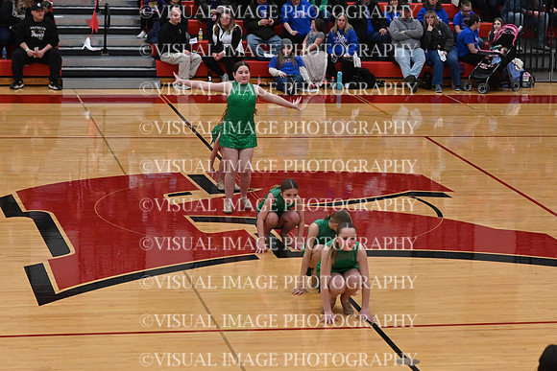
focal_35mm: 105
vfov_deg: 13.0
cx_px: 278
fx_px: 1625
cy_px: 186
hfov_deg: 19.5
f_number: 4
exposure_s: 1/400
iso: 3200
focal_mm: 70
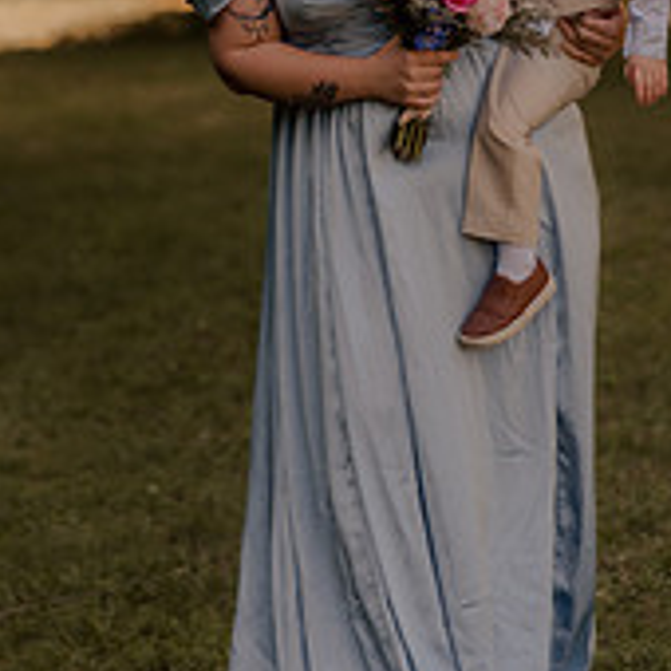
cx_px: 389
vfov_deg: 9.1
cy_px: 32
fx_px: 4189
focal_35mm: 191
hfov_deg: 9.2
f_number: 2.8
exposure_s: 1/125
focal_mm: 85
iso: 100
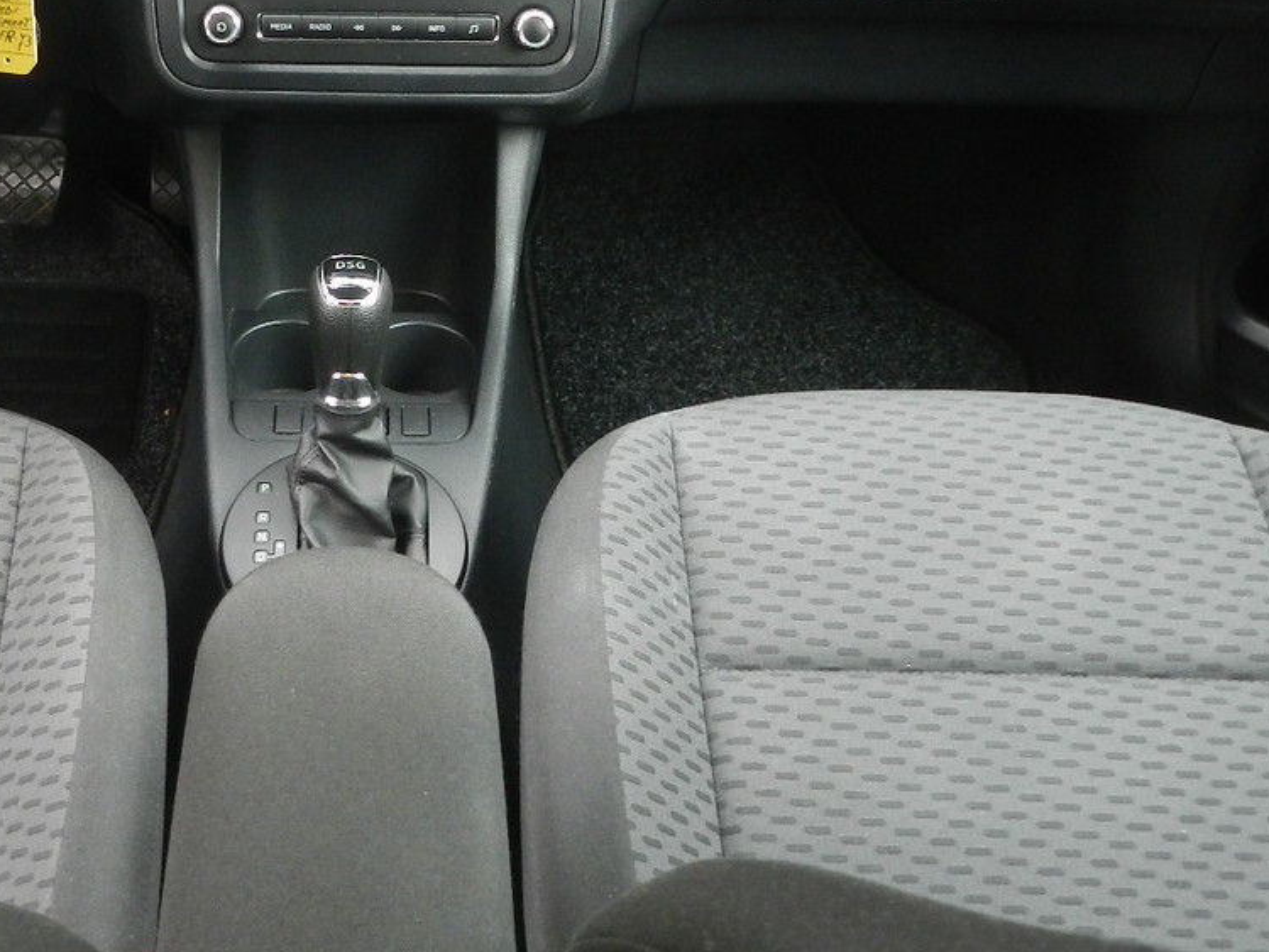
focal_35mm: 48
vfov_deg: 29.9
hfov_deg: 38.9
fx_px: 1760
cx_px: 359
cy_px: 255
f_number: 3.5
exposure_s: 1/20
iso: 400
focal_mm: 4.5
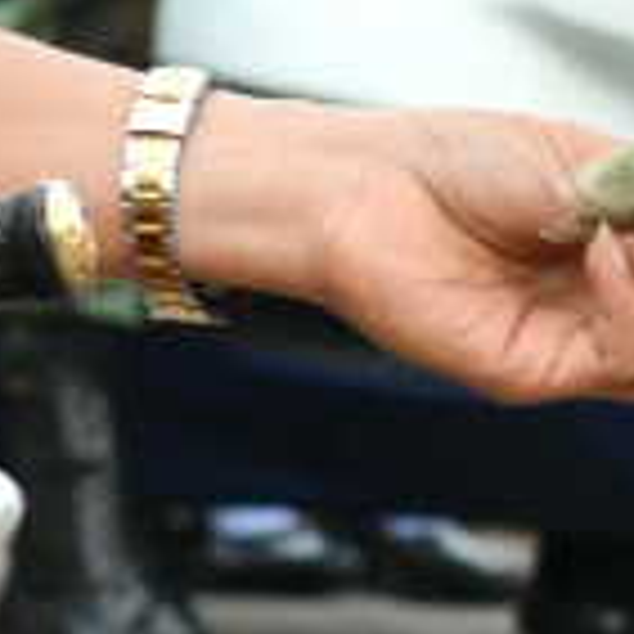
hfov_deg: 1.4
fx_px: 25775
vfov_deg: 1.4
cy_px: 9
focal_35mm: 1244
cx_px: 1232
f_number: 5
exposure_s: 1/250
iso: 800
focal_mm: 85
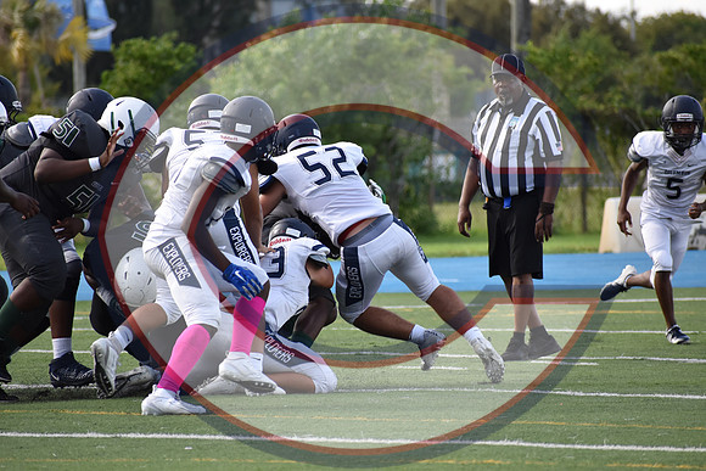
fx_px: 7944
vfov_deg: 3.4
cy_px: 236
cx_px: 353
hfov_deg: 5.1
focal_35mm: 405
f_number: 6.3
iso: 800
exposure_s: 1/1000
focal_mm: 270
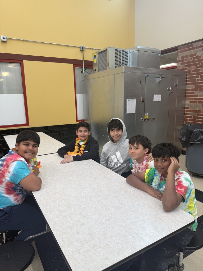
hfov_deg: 56.8
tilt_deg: -11.4
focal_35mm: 24
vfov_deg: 71.6
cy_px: 136
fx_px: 188
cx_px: 102
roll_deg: +1.3
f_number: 1.78
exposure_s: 1/120
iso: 100
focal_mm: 6.76
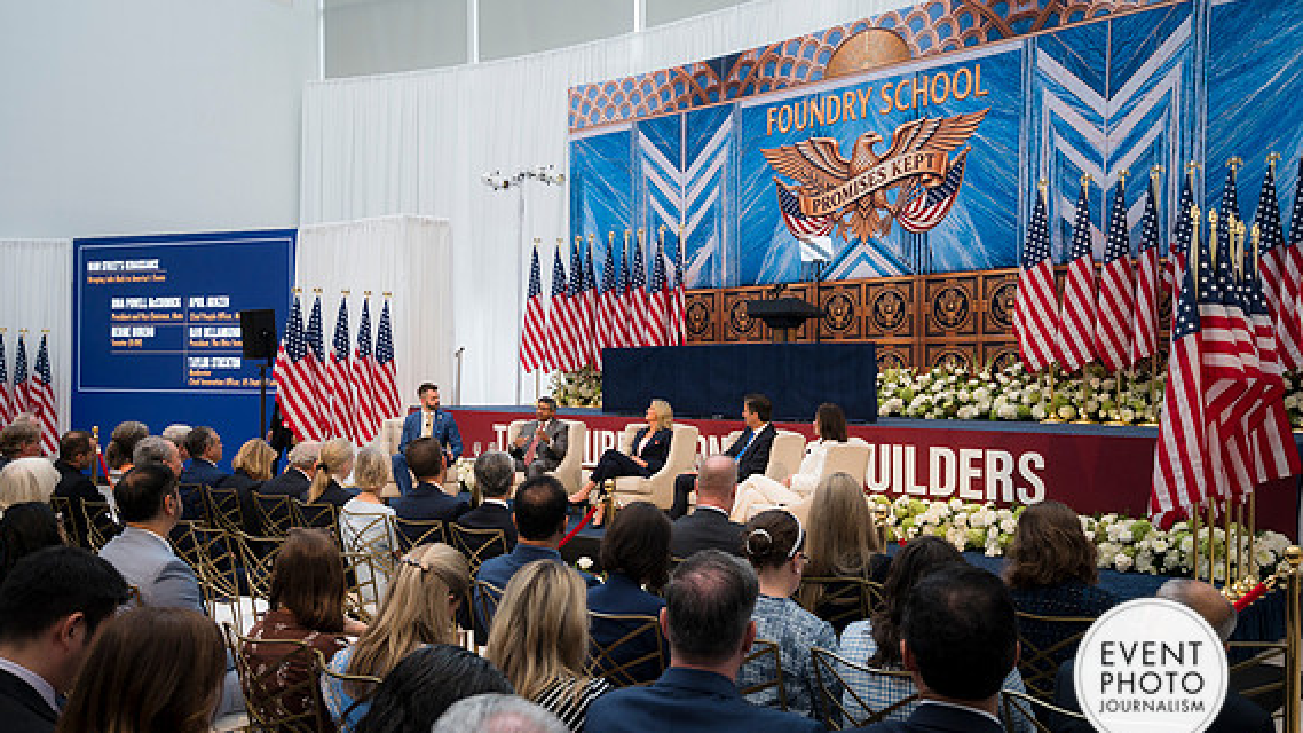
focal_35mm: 32
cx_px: 641
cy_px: 385
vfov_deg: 36.7
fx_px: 1106
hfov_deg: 61.0
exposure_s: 1/160
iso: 450
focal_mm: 30
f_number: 4
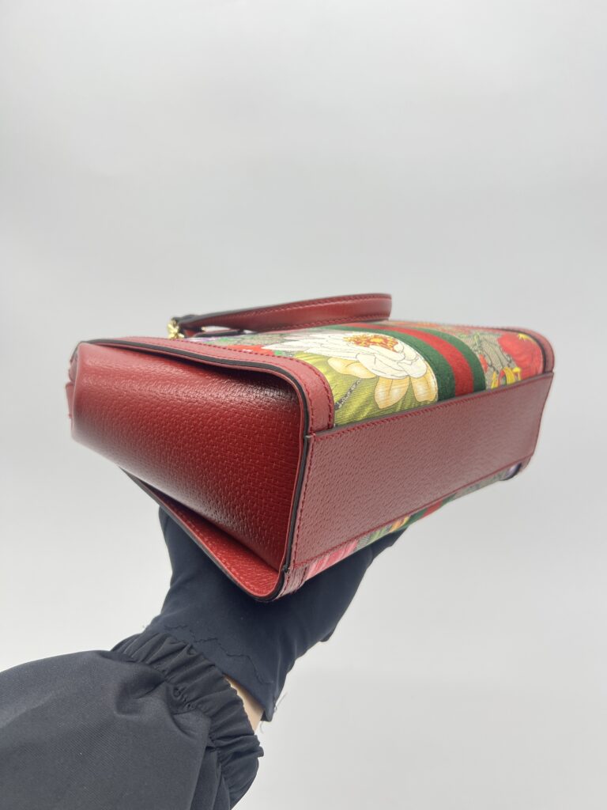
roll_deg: +0.2
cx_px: 304
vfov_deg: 67.3
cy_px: 405
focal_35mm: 26
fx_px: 608
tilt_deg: -17.9
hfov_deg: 53.1
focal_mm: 5.7
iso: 32
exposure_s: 1/108
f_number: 1.5
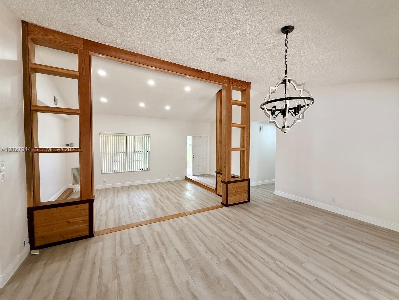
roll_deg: -0.3
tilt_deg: -1.5
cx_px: 200
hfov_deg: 102.1
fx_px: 161
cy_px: 150
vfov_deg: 85.7
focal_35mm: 14
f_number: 2.2
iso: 160
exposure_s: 1/120
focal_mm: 2.22
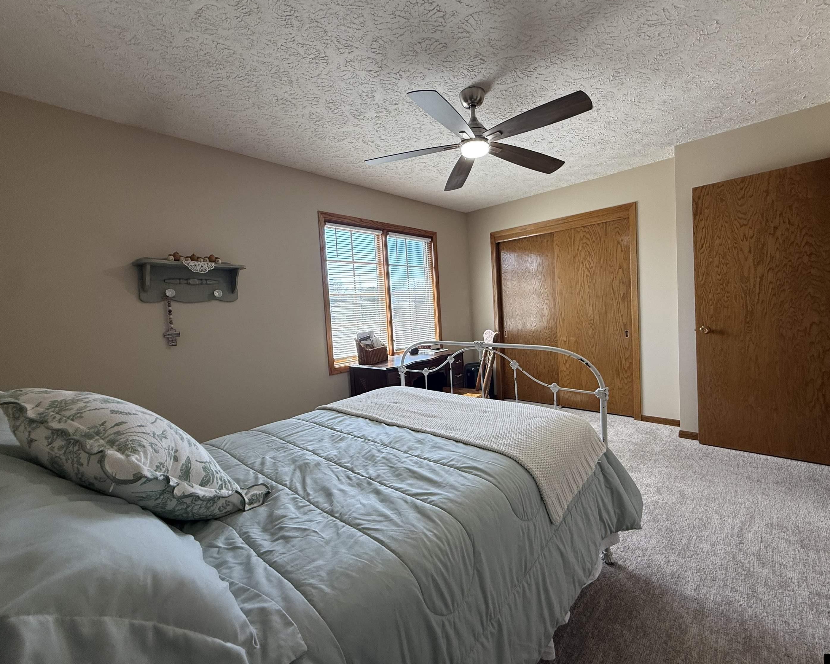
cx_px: 437
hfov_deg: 96.7
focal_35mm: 15
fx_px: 368
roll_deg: +3.3
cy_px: 328
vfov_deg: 84.0
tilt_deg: -2.6
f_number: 2.2
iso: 80
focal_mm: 2.22
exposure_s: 1/120
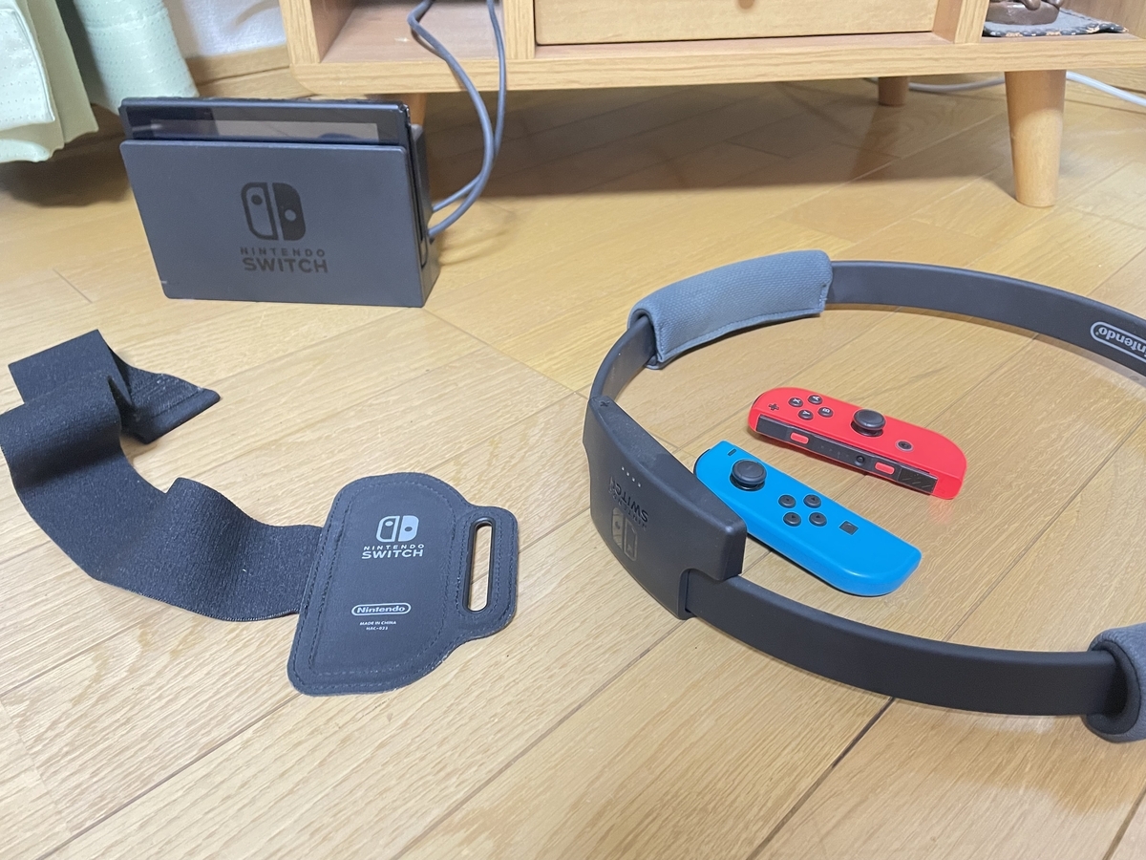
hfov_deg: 67.3
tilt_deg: -33.5
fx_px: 861
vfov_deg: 53.1
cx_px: 573
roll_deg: +0.5
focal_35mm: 26
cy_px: 430
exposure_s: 1/30
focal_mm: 4.2
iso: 800
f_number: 1.6
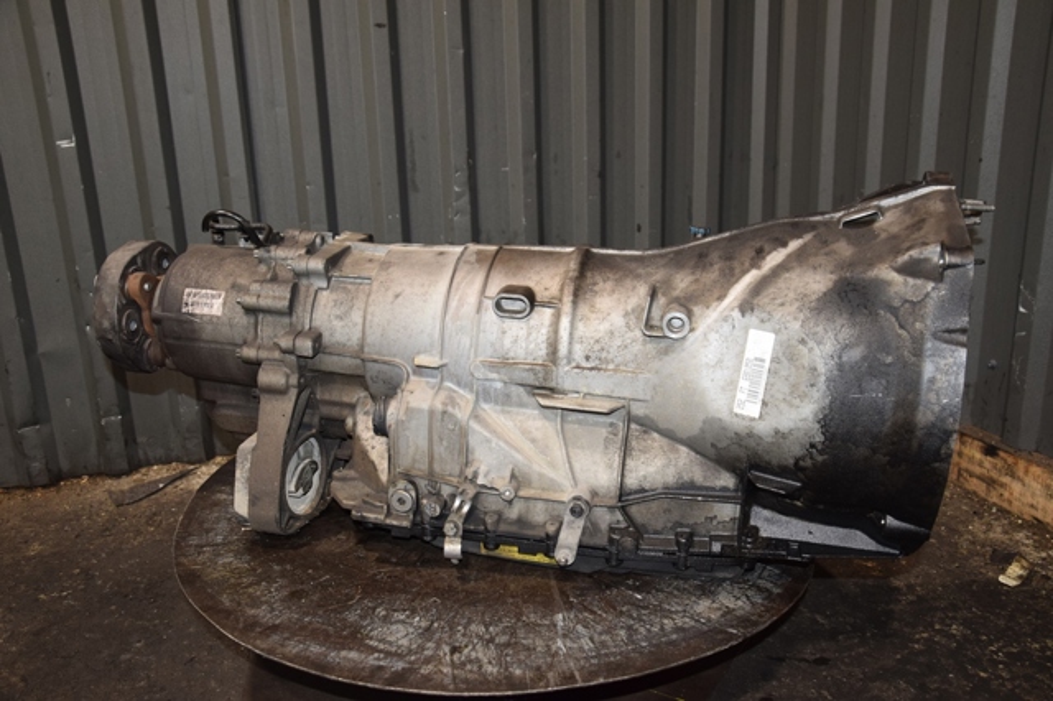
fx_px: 965
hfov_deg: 57.2
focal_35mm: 33
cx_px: 526
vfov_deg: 39.9
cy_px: 350
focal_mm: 22
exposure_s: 1/60
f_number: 5
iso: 800
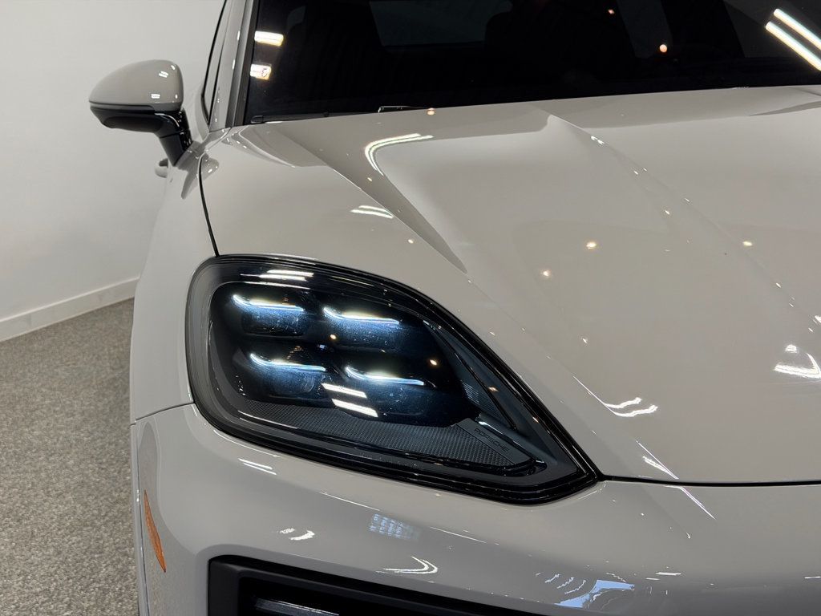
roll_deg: +3.0
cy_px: 308
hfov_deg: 39.7
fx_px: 1138
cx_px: 410
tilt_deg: -12.4
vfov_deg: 30.3
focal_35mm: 48
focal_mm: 6.76
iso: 80
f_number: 1.78
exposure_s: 1/450
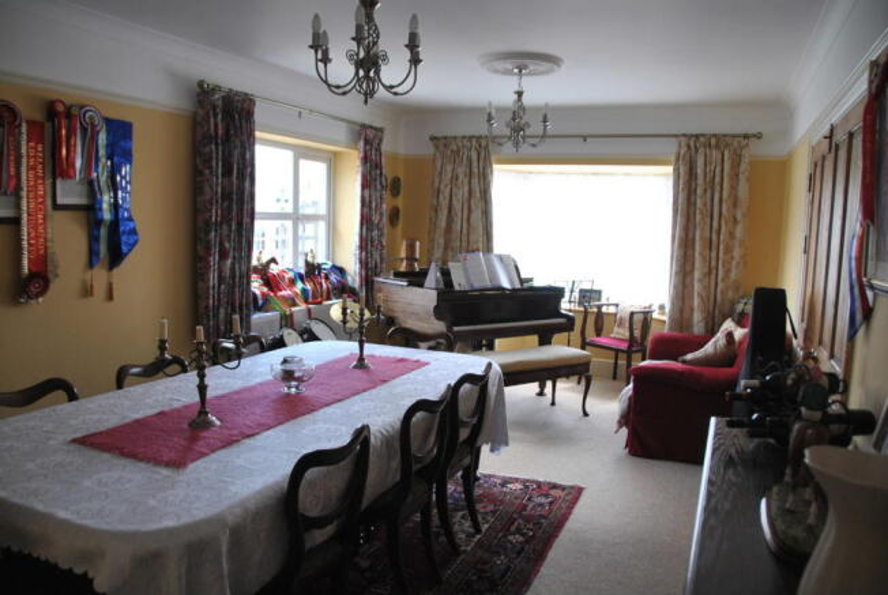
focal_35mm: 27
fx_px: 667
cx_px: 444
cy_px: 298
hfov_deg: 67.3
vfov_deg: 48.1
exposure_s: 1/50
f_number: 3.5
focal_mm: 18
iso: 200
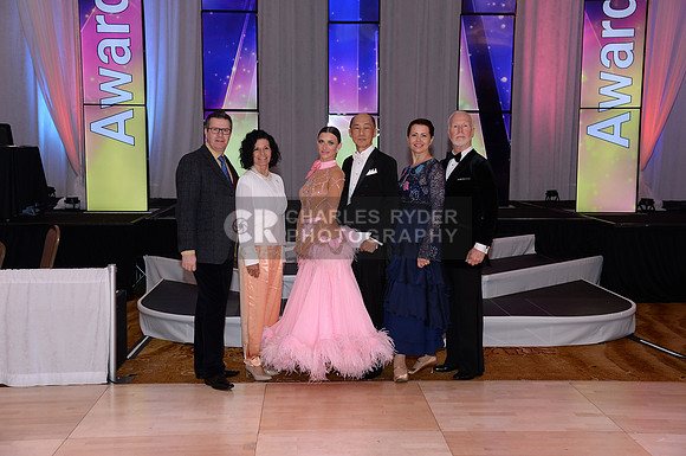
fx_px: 913
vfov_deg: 28.0
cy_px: 228
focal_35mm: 48
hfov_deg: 41.2
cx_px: 343
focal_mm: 48
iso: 1600
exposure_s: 1/250
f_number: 5.6
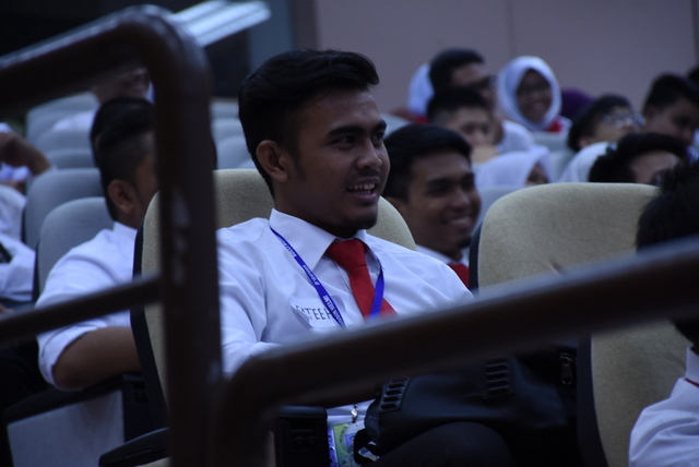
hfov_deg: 9.8
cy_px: 234
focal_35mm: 210
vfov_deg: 6.6
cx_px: 350
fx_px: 4081
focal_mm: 140
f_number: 6.3
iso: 640
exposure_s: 1/20
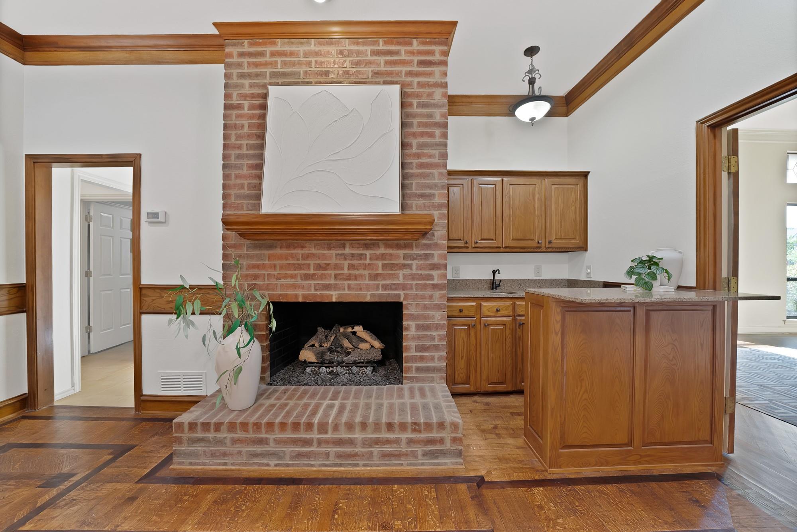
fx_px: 266
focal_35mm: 12
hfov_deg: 112.6
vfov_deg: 90.1
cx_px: 398
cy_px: 266
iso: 640
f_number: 9
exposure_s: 1.3
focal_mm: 12
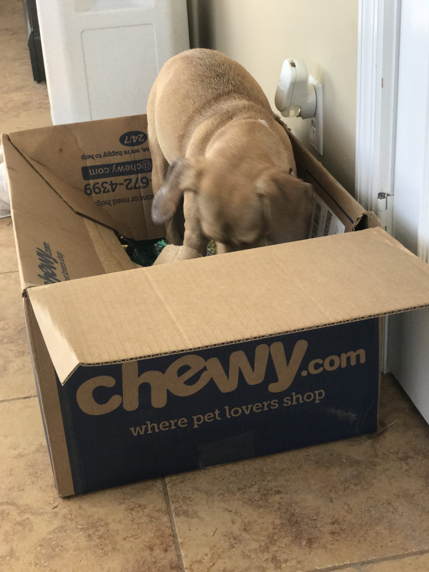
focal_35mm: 57
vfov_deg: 33.8
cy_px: 286
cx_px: 214
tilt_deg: -26.3
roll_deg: +3.1
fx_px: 942
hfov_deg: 25.7
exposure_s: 1/60
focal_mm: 6.6
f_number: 2.8
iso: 64
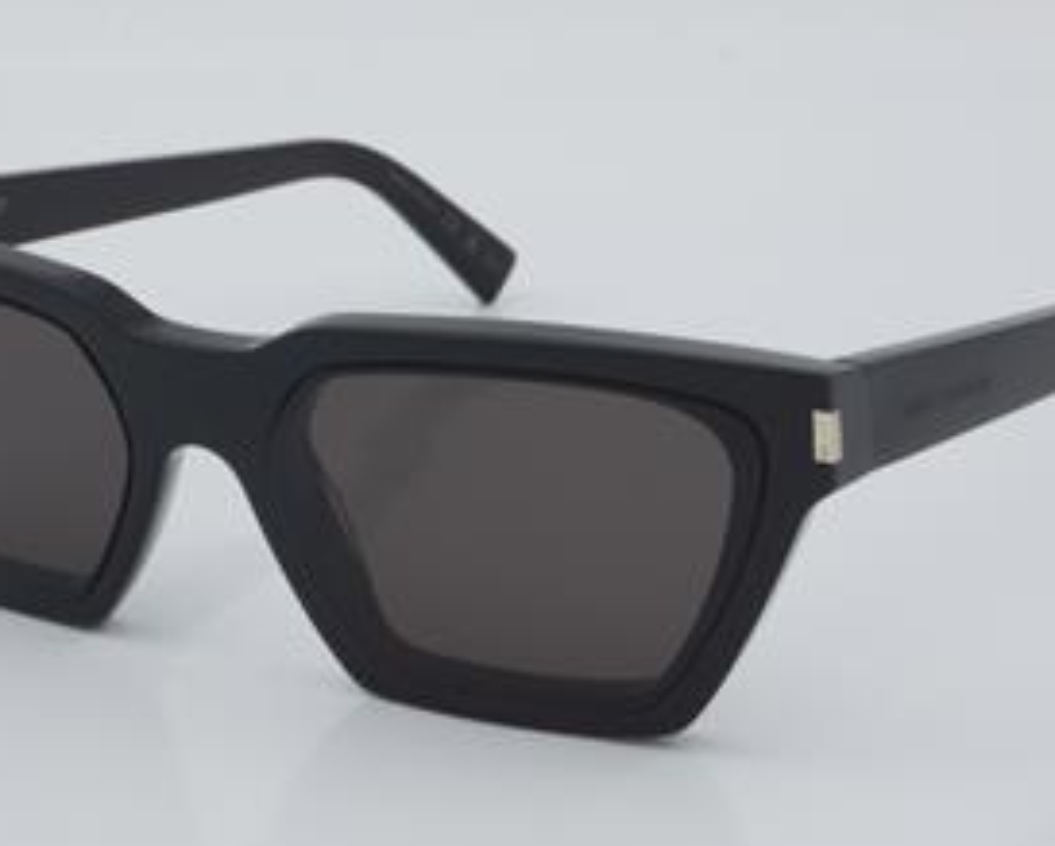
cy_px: 429
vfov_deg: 15.0
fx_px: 3220
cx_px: 502
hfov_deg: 18.6
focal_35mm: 103
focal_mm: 50
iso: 100
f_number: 32
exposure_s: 1/4
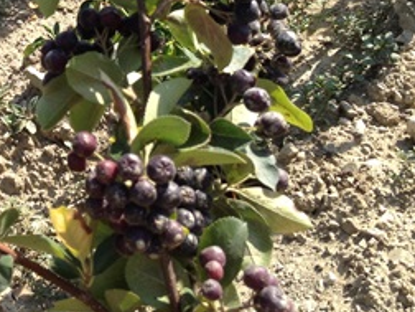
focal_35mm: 89
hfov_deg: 21.0
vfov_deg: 16.0
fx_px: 1067
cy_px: -54
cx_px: -31
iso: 50
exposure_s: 1/968
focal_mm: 4.28
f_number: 2.4
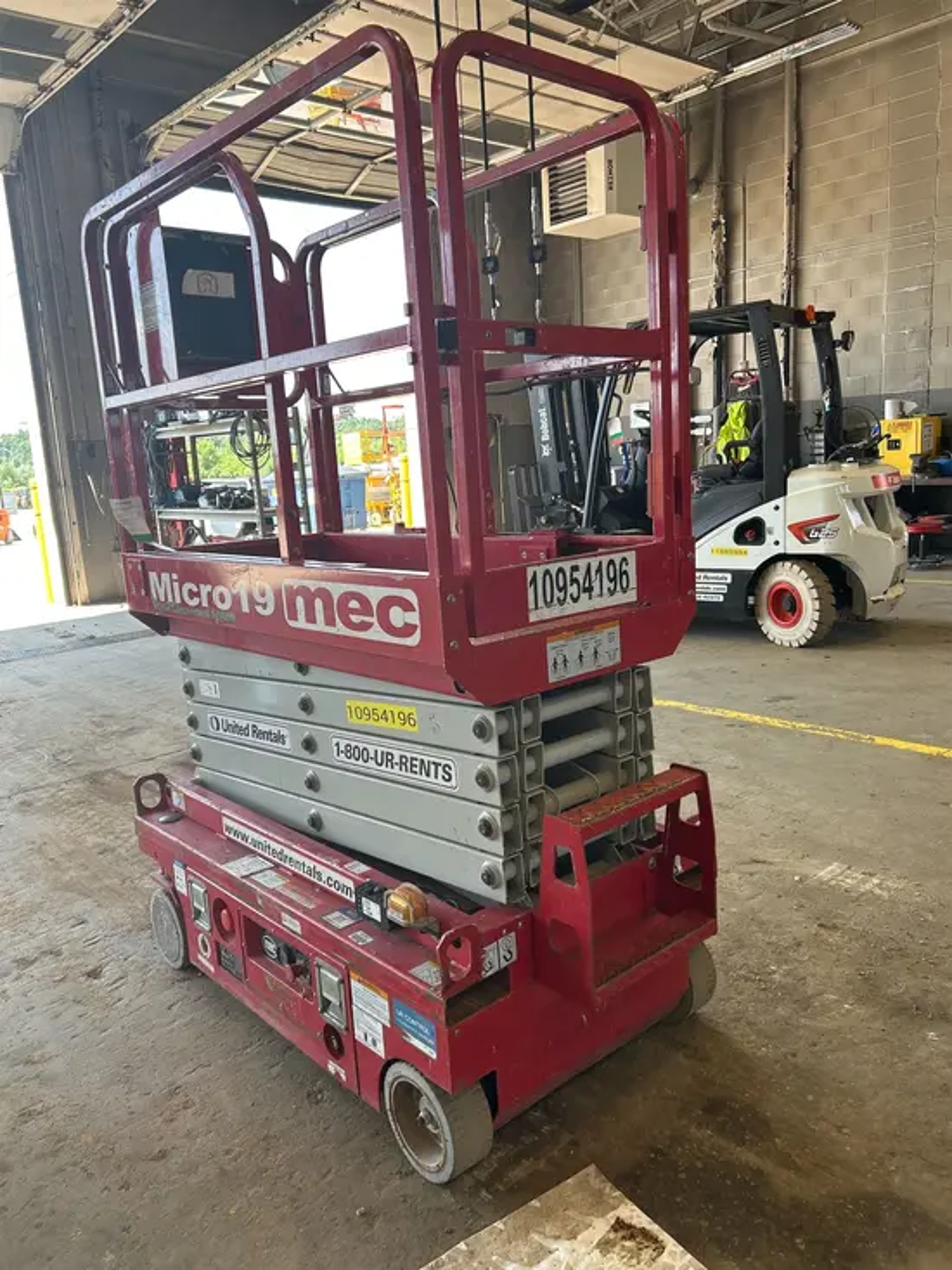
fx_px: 953
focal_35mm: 26
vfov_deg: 67.3
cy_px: 635
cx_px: 476
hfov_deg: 53.1
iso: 50
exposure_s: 1/193
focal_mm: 5.7
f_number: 1.5
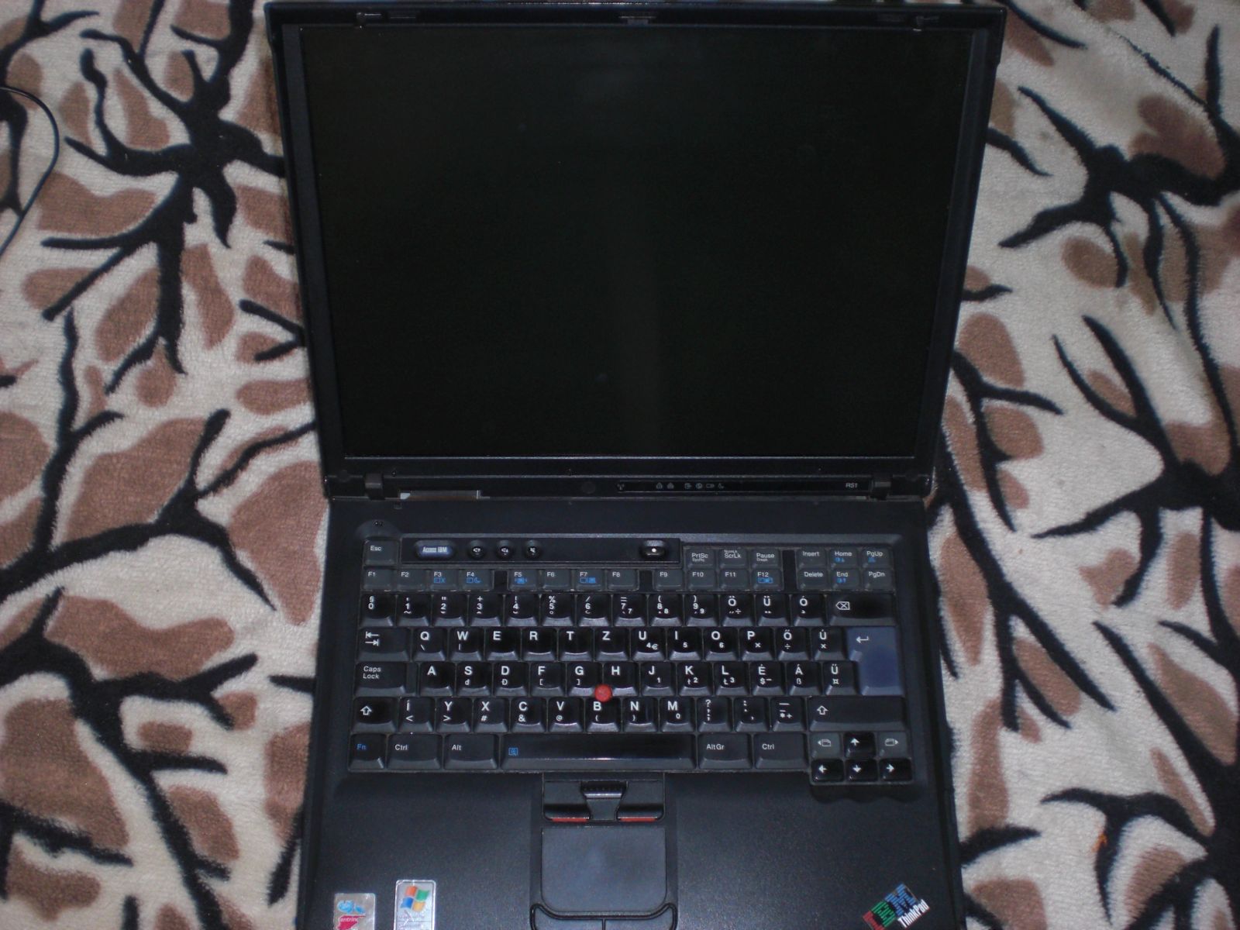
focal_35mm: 38
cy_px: 465
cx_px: 620
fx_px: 1361
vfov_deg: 37.7
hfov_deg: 49.0
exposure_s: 1/30
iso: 100
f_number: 3.1
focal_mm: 6.3
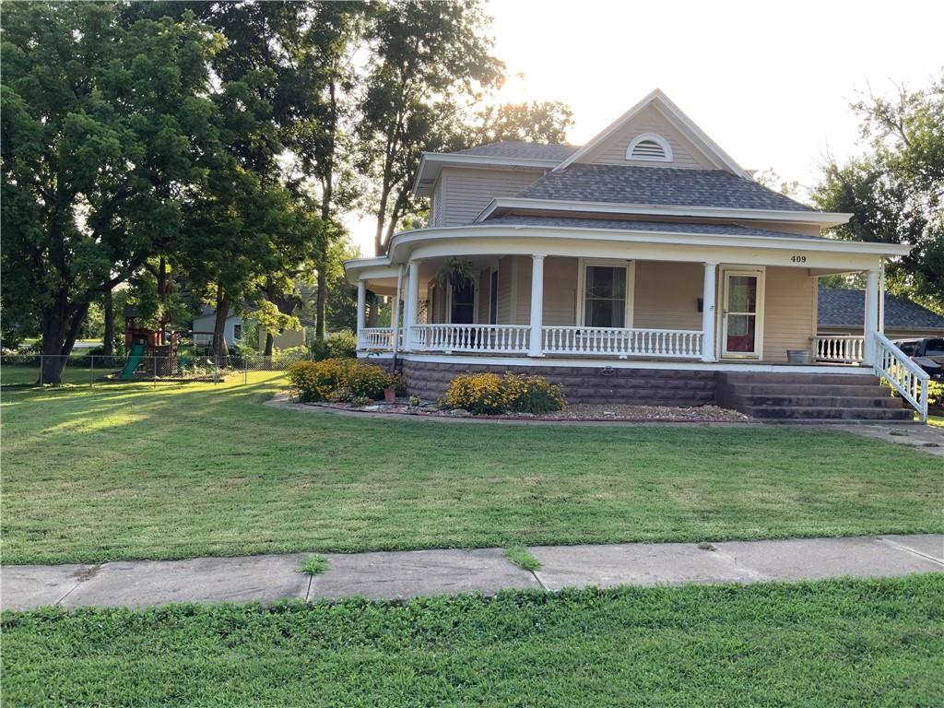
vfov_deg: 48.2
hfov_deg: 61.7
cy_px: 354
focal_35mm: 29
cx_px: 472
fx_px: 791
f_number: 1.8
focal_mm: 3
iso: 16
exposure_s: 1/248
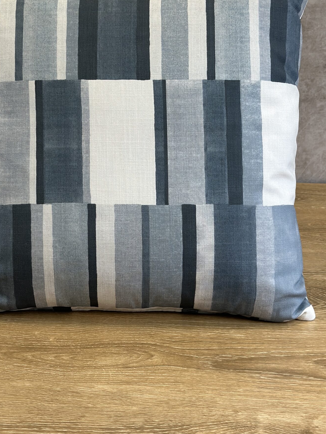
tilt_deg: -16.4
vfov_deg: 27.6
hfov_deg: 20.9
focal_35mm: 70
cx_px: 101
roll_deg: +0.4
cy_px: 142
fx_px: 879
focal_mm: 6.86
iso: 80
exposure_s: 1/215
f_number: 1.78
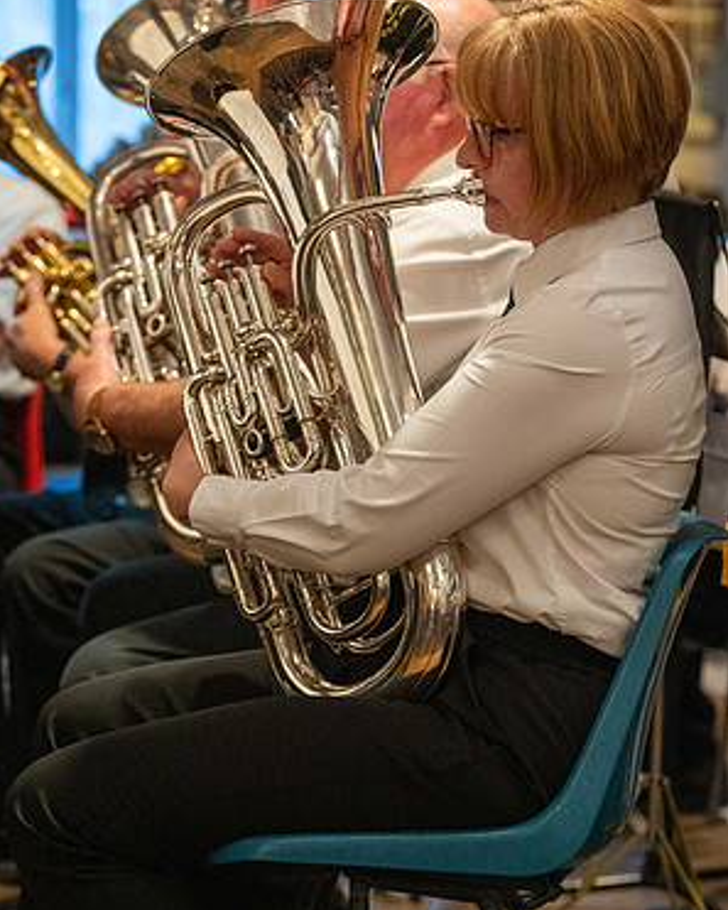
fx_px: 3123
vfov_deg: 16.6
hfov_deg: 13.3
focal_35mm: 116
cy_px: 434
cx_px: 364
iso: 12800
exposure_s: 1/250
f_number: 5
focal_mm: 102
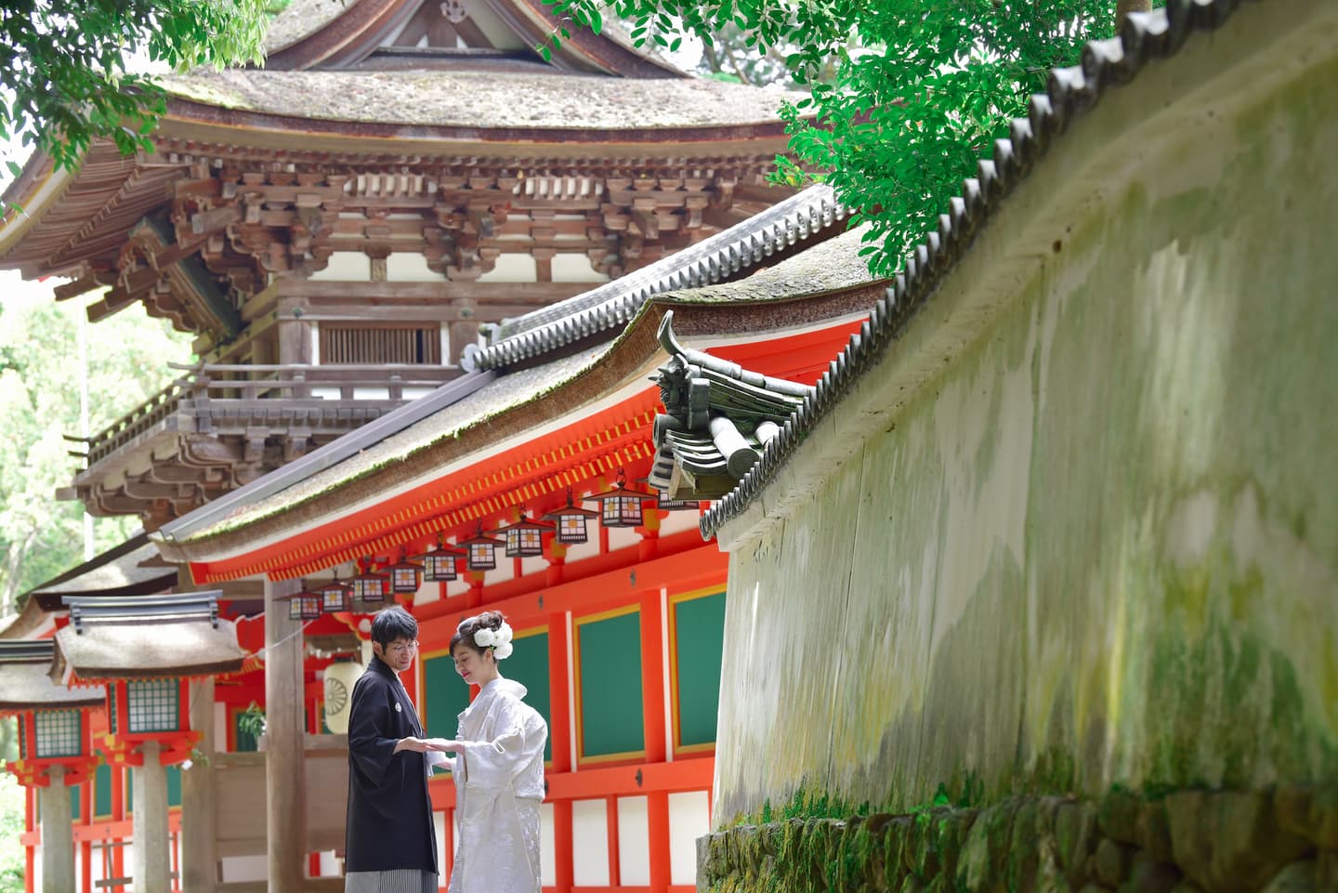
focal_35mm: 116
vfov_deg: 11.8
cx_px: 669
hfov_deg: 17.6
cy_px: 446
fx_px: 4312
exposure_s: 1/200
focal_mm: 116
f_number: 5.6
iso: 1000
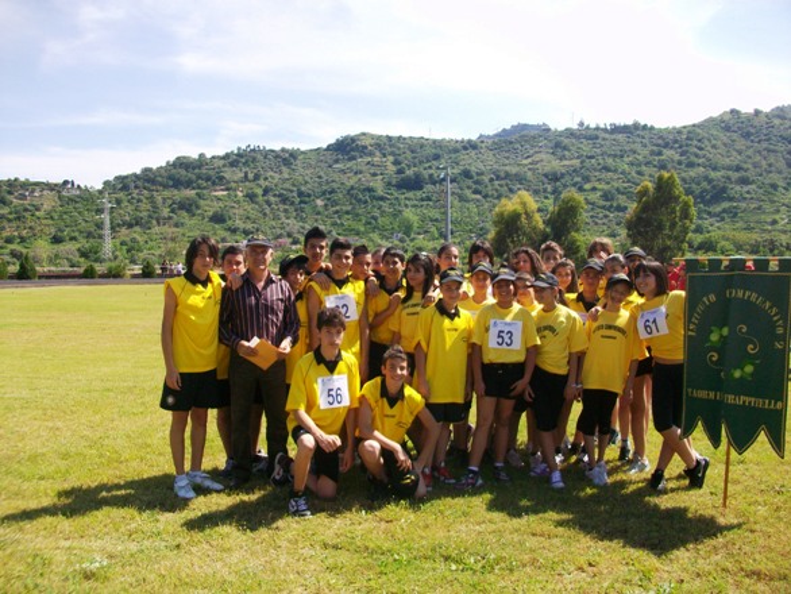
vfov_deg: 44.2
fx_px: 732
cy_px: 297
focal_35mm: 32
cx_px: 396
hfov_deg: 56.8
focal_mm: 5.7
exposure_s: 1/640
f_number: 2.8
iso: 64
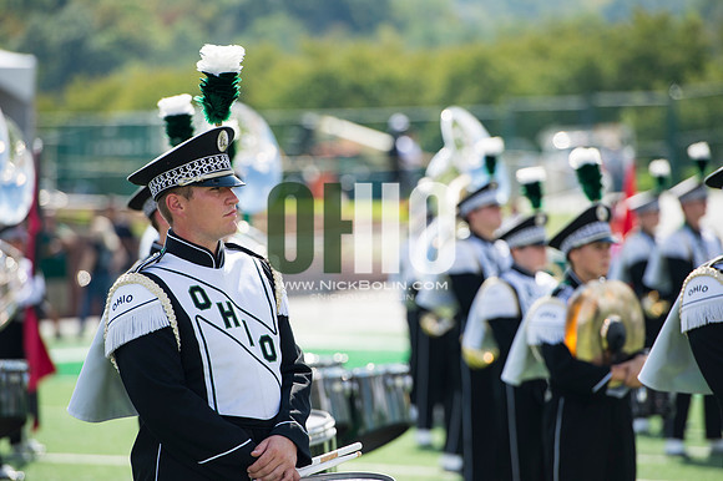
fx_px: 4014
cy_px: 240
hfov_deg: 10.3
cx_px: 362
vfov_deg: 6.9
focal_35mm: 200
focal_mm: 200
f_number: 4.5
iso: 200
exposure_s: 1/1000
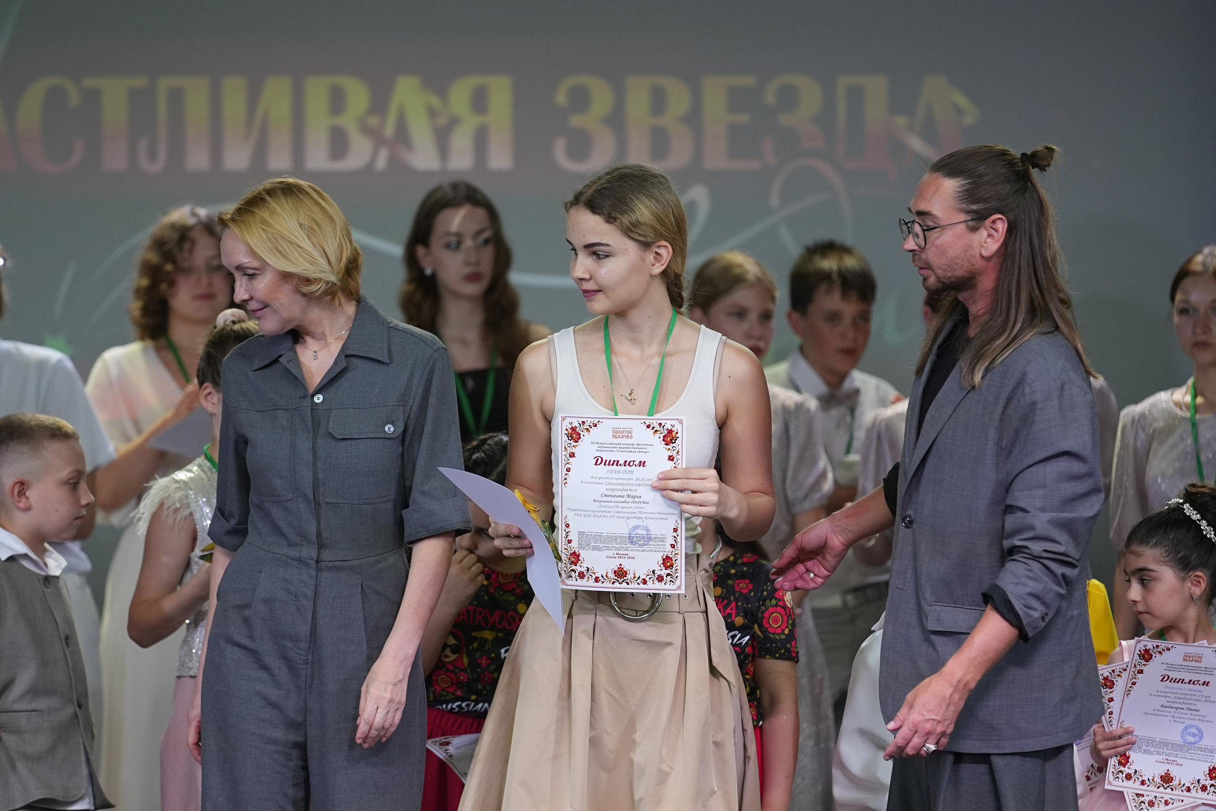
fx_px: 9728
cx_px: 608
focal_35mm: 288
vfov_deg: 4.8
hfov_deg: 7.2
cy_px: 406
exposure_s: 1/250
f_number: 2.8
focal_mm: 192
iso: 1000
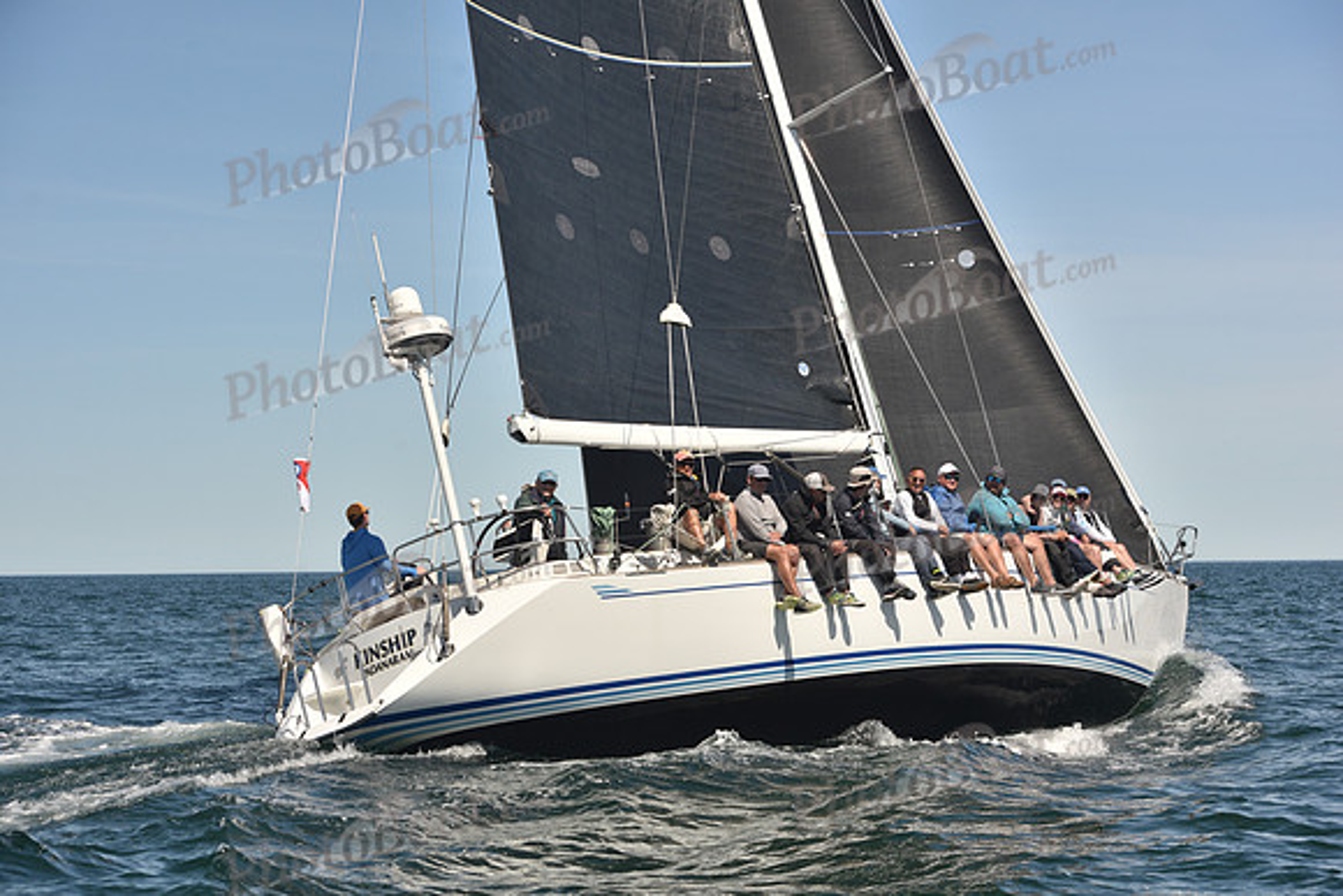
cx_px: 672
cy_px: 448
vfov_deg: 19.5
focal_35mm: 70
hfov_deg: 28.8
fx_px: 2612
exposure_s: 1/640
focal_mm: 70
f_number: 7.1
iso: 250
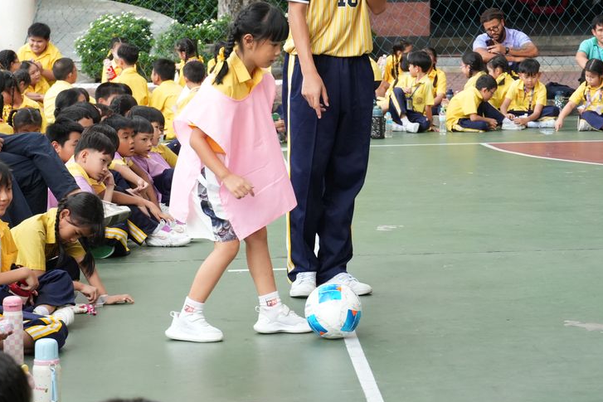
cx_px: 377
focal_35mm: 132
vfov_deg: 10.4
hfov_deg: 15.5
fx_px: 2211
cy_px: 130
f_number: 5.6
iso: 1250
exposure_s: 1/500
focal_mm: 64
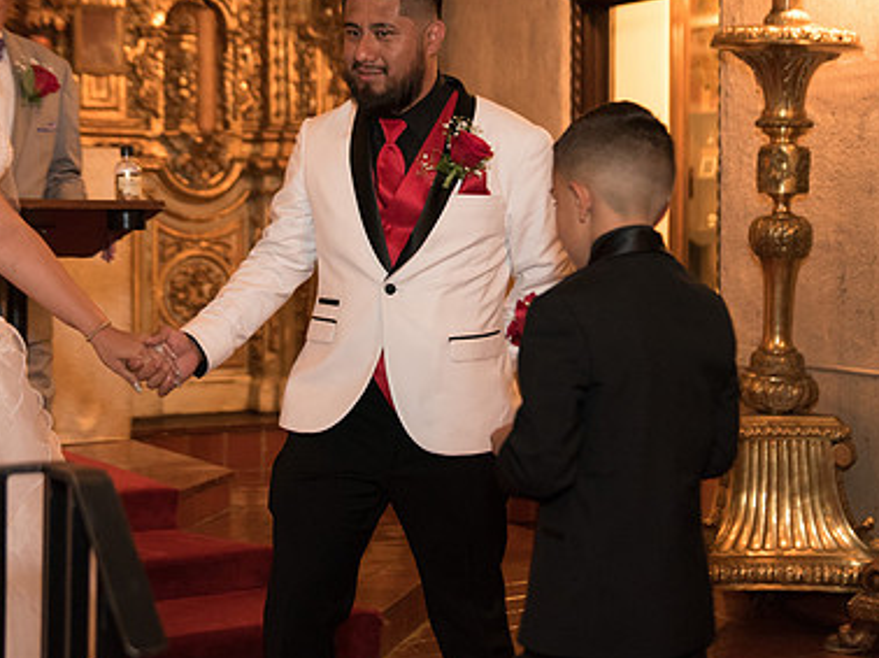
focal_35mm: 65
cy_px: 250
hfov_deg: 29.8
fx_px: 1649
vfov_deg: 22.5
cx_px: 433
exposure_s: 1/80
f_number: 2.8
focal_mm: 44
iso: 4000
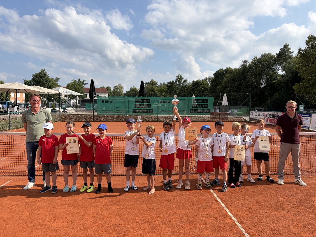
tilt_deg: -2.6
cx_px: 158
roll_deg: -0.4
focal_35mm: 26
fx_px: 237
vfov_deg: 53.1
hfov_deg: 67.3
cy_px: 118
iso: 50
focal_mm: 5.96
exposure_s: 1/3279
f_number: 1.6
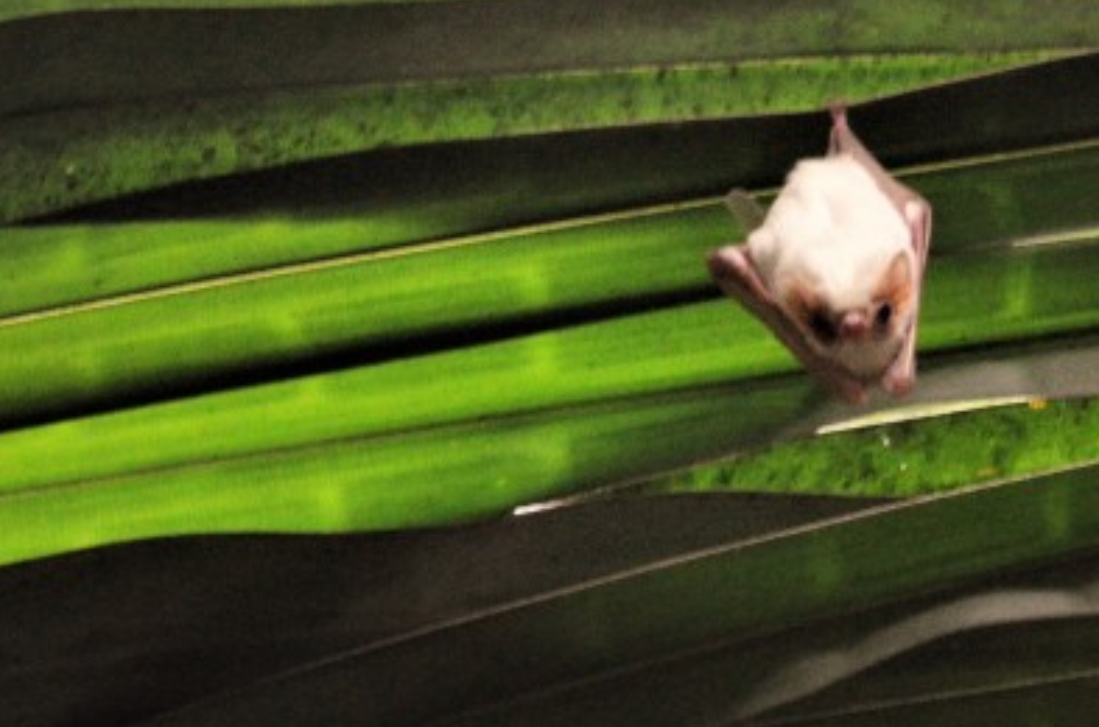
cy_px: 126
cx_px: 629
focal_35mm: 611
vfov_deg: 2.2
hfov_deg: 3.4
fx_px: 18607
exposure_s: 1/60
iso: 1600
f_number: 5.6
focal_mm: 200
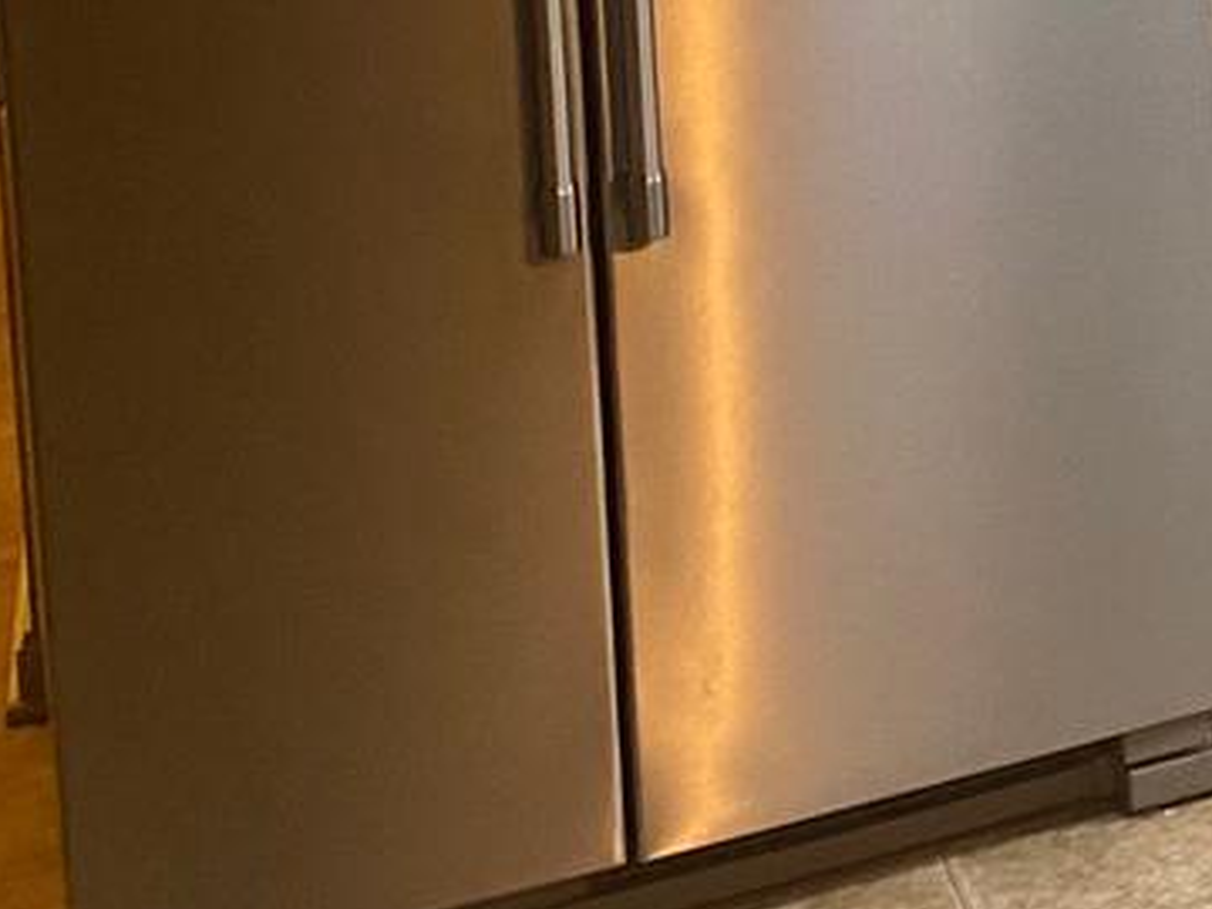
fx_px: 3641
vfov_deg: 13.2
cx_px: 2404
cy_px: -559
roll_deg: +0.2
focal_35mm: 104
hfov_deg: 15.3
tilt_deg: -7.1
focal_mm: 4.25
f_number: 1.8
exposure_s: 1/60
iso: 200
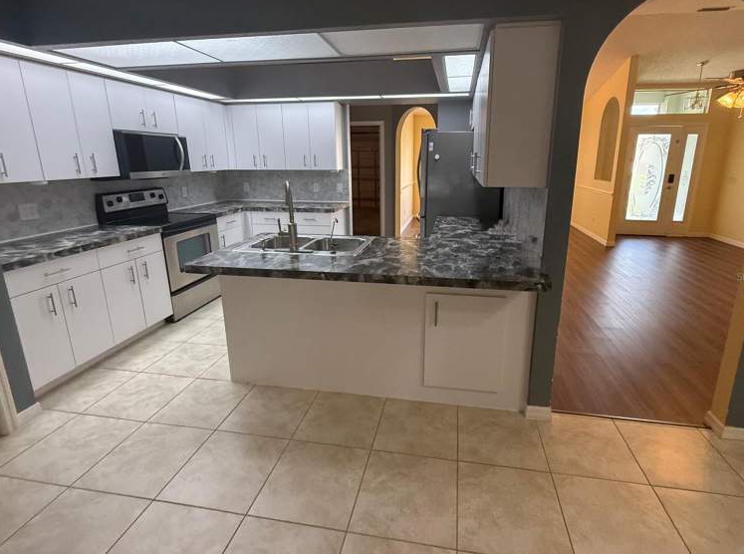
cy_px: 276
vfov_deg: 81.5
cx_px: 385
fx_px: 322
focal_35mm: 15
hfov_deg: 98.3
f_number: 2.2
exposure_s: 1/120
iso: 320
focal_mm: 2.22
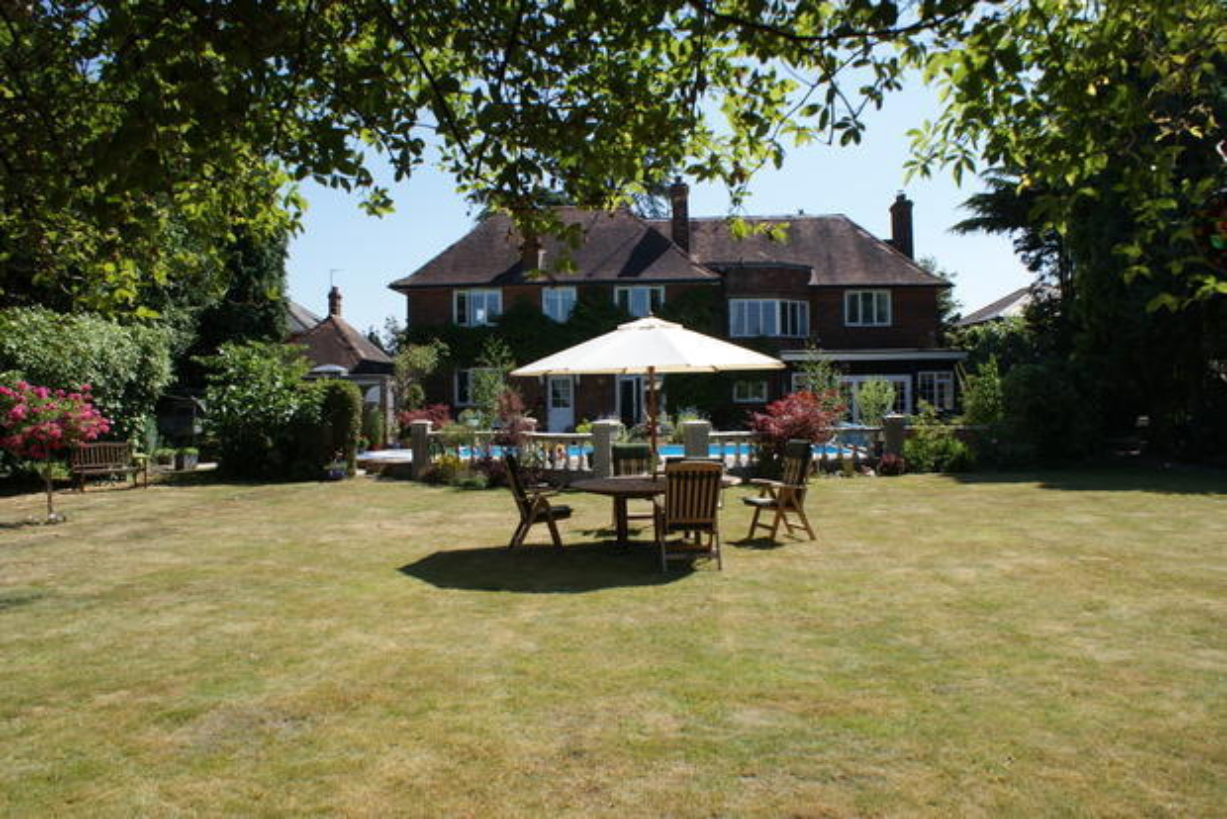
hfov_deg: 67.4
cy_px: 410
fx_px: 921
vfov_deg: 48.0
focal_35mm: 27
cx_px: 614
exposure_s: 1/125
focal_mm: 18
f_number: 10
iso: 100
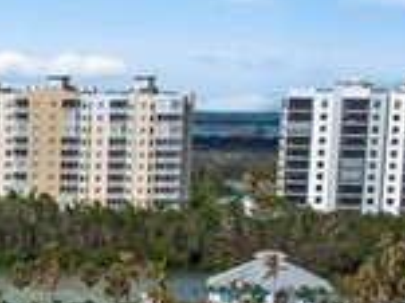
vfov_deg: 8.4
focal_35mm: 163
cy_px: 705
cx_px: -113
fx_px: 1906
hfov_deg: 11.8
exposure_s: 1/4000
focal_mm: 12.29
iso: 100
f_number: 2.8
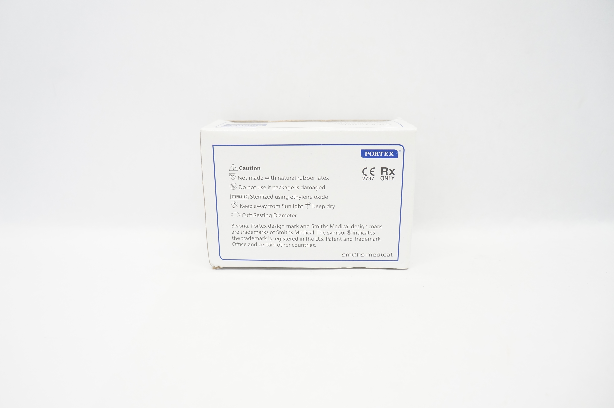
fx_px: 460
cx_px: 307
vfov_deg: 47.8
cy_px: 204
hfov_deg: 67.4
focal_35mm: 27
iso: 800
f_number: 5.6
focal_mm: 18
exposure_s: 1/80
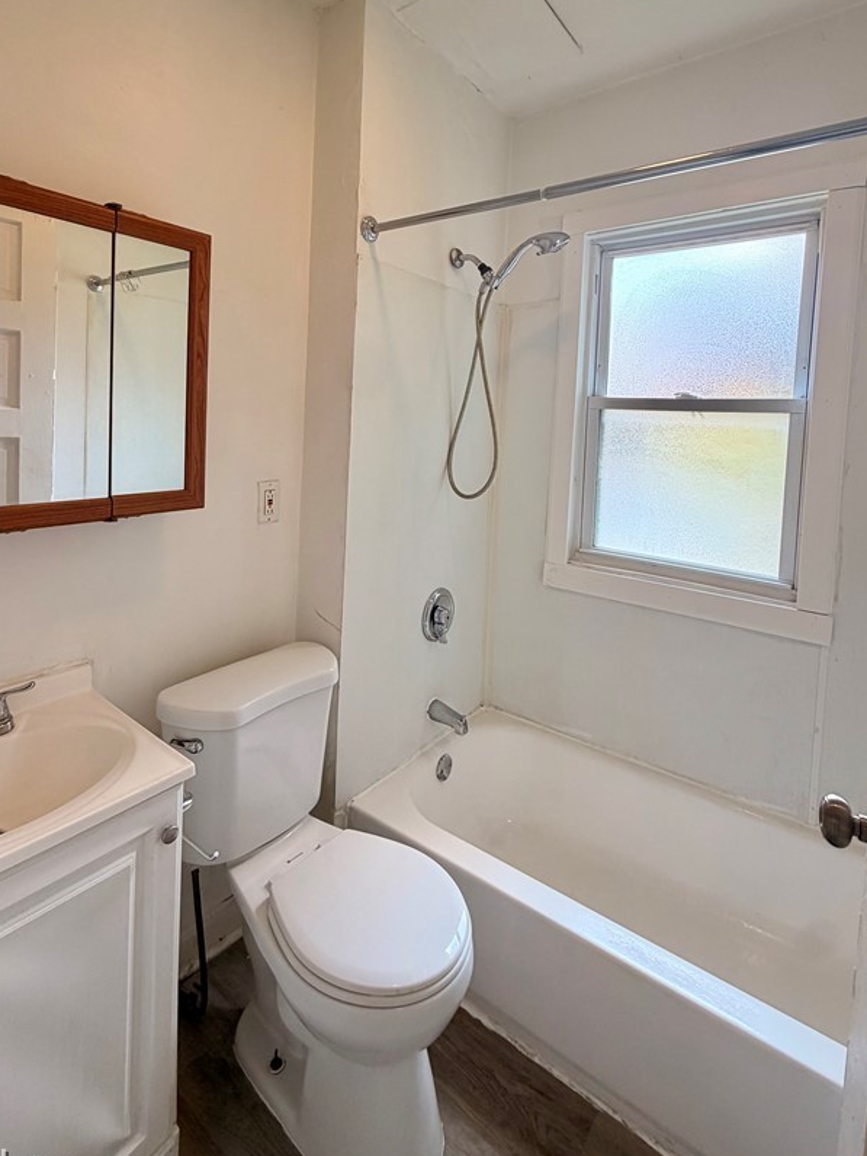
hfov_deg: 71.6
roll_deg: -3.2
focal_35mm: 18
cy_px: 455
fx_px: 601
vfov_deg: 86.5
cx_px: 427
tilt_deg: -3.4
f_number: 2.2
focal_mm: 2.22
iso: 80
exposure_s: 1/120
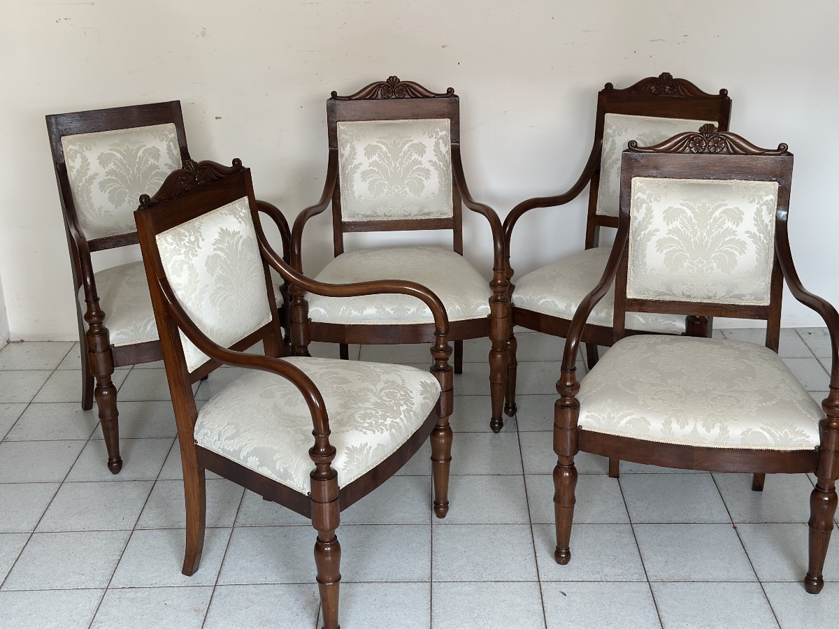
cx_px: 420
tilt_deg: -21.9
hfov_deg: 39.7
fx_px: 1163
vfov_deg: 30.3
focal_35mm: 48
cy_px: 314
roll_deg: +1.3
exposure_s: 1/71
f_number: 1.78
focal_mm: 6.86
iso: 125
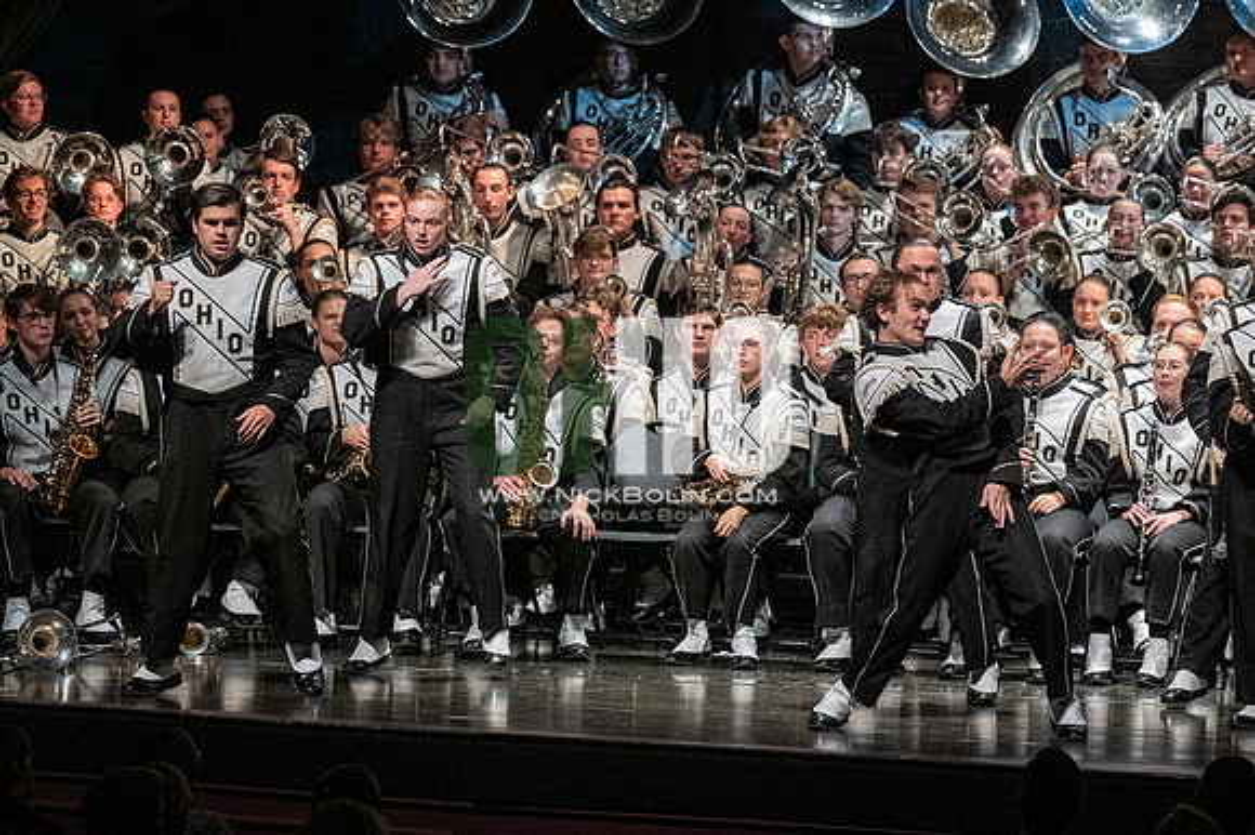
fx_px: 7839
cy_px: 418
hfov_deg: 9.2
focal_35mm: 225
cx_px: 628
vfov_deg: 6.1
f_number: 4
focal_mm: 150
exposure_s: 1/500
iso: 4000
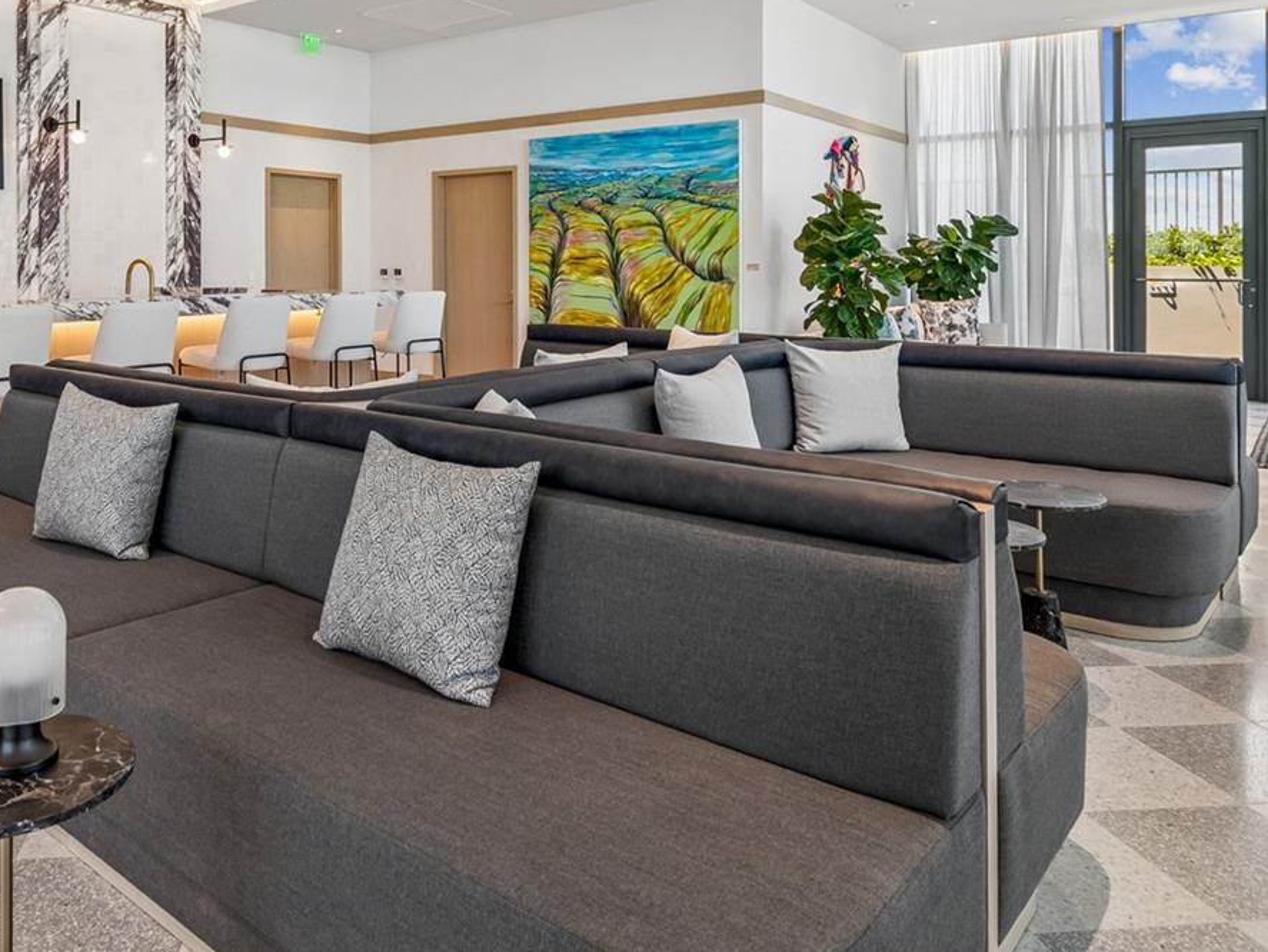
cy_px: 240
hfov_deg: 65.5
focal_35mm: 26
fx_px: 953
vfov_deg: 50.9
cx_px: 425
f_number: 7.1
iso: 100
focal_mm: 10
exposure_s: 1/25
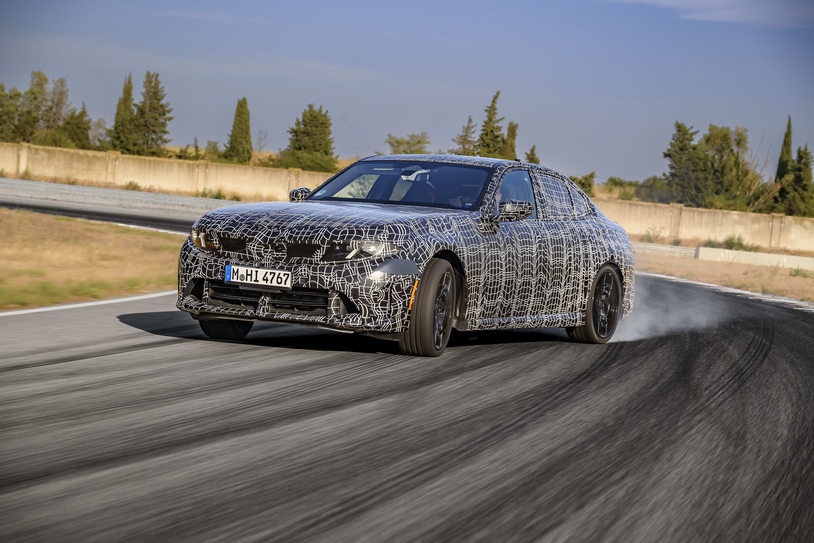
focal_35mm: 71
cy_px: 272
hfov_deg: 28.5
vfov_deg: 19.2
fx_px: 1605
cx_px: 407
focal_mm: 71
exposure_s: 1/125
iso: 100
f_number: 5.6
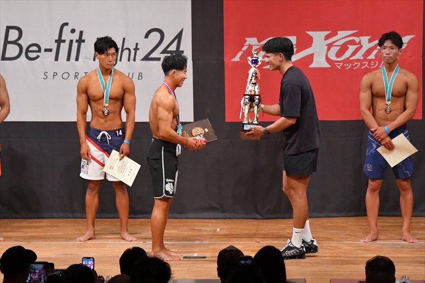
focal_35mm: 225
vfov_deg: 6.1
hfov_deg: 9.2
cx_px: 212
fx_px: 2655
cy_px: 142
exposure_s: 1/400
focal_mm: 150
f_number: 5.6
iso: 7200
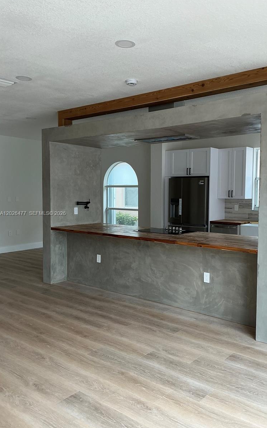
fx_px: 349
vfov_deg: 62.9
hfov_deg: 41.6
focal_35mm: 30
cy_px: 214
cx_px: 161
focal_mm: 3
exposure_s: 1/120
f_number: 1.8
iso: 20
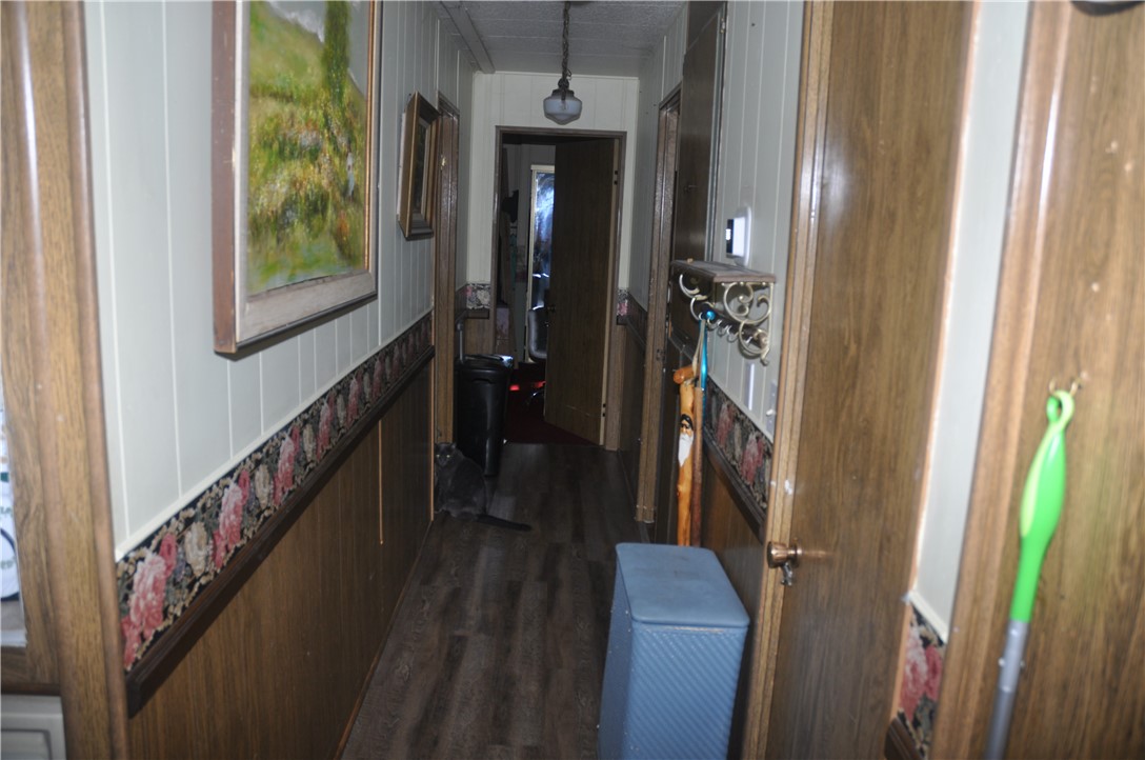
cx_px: 572
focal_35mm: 27
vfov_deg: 47.8
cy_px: 380
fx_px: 857
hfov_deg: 67.5
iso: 200
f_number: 4
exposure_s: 1/60
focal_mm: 18
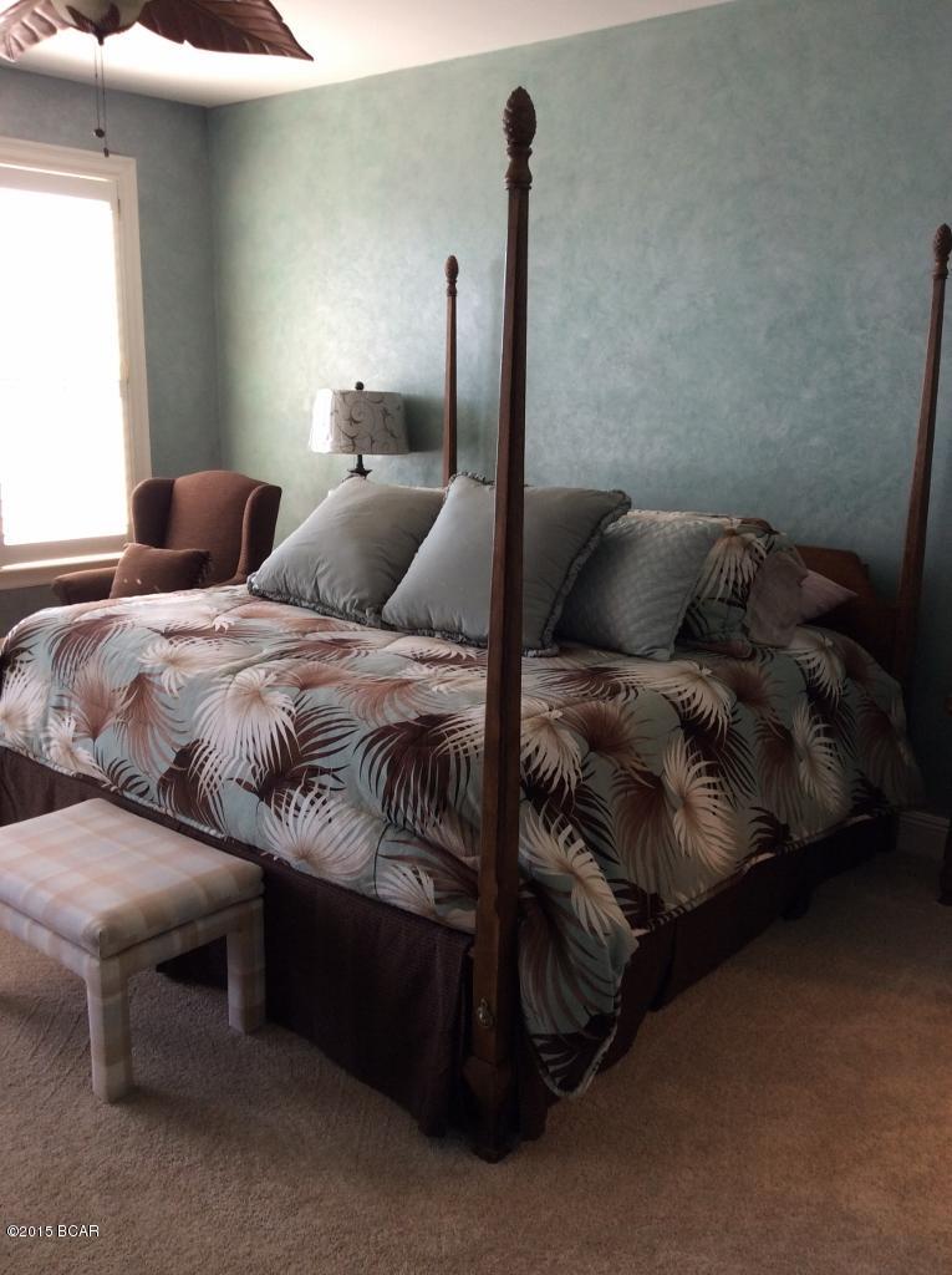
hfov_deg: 44.1
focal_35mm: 32
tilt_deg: -13.6
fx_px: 1176
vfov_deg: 56.9
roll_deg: -0.7
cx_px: 476
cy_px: 638
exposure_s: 1/30
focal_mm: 3.3
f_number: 2.4
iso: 40
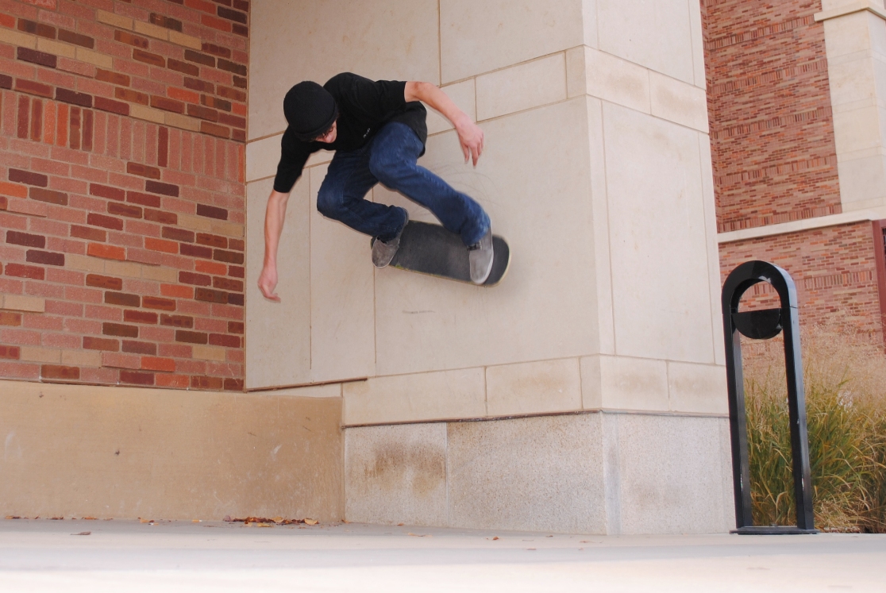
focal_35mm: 33
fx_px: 813
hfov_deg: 57.2
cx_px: 443
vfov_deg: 40.1
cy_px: 296
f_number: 4
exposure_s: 1/200
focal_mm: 22
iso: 100
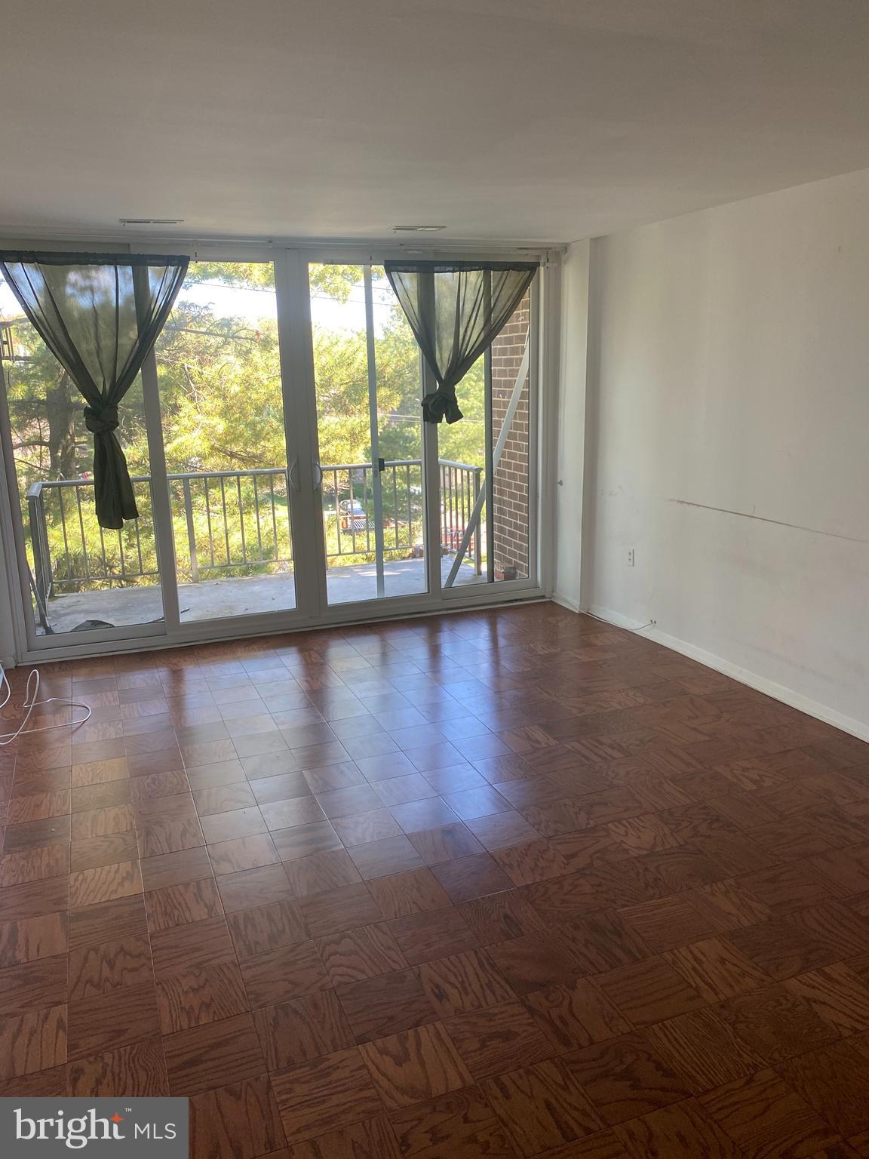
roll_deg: +1.5
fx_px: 870
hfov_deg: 53.1
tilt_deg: -12.5
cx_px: 434
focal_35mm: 26
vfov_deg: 67.3
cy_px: 580
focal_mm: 4.25
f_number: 1.8
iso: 100
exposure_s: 1/121
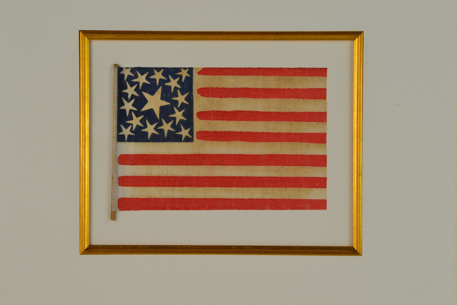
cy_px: 152
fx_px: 2571
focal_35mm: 202
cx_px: 228
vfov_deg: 6.8
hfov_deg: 10.2
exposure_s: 1/125
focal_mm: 135
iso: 800
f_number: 9
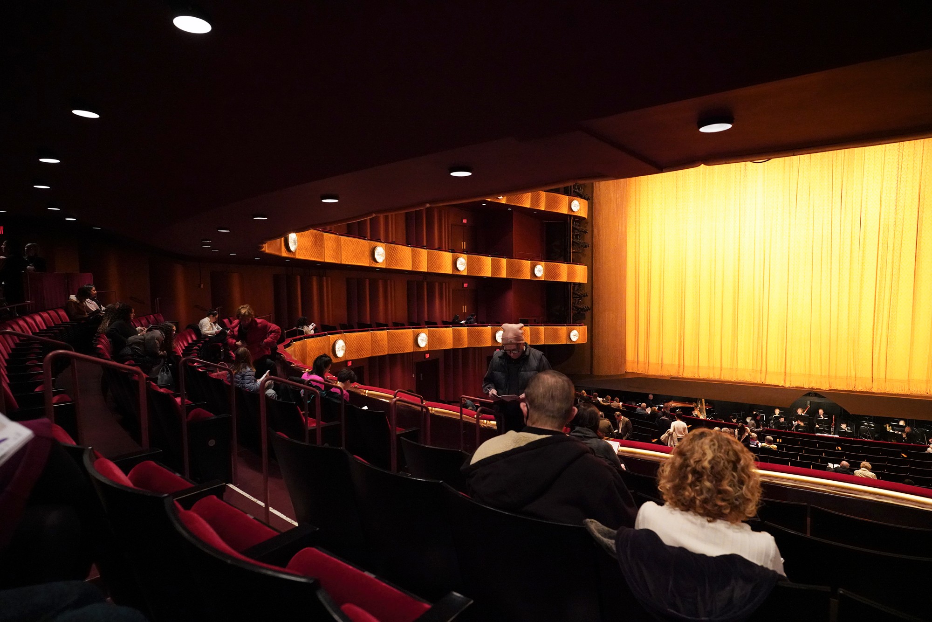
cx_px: 466
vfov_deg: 61.9
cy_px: 311
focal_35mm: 20
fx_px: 518
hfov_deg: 84.0
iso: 10000
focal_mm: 20
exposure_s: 1/100
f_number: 4
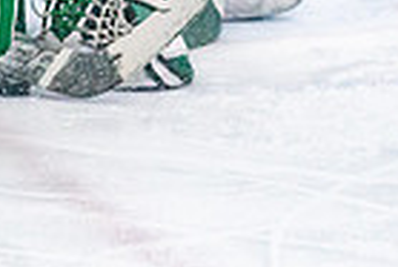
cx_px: -428
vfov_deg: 2.7
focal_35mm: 504
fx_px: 5578
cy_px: -254
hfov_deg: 4.0
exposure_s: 1/1600
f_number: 2.8
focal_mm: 102
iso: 4000
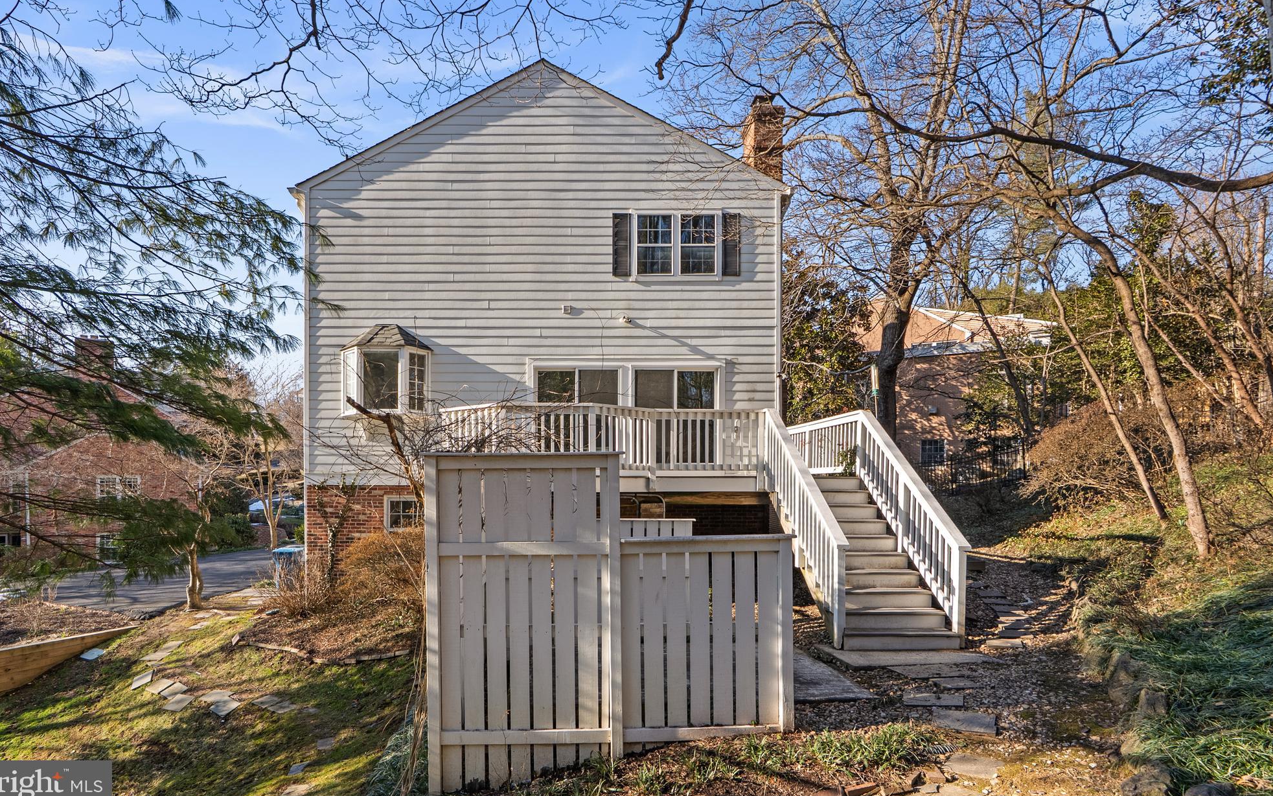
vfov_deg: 67.9
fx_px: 590
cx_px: 632
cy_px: 365
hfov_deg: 94.4
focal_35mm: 17
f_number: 9
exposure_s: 1/80
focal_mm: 16
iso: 250
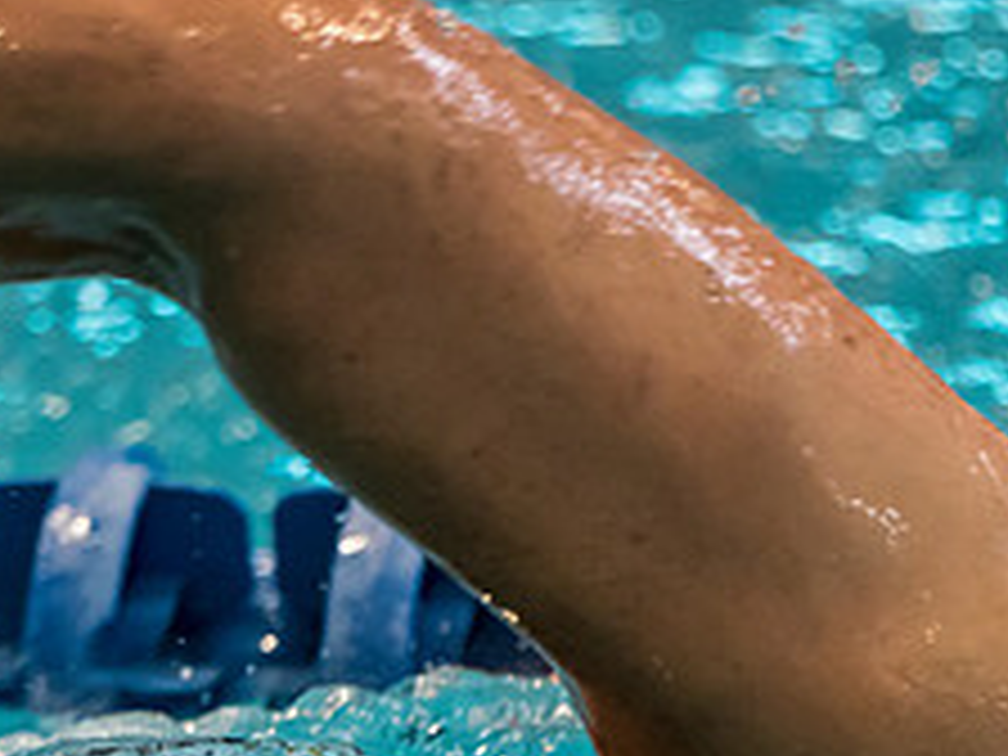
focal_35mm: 1039
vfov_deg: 1.4
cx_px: 446
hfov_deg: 1.9
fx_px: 30255
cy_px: 848
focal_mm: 200
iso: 2500
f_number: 2.8
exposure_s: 1/1000
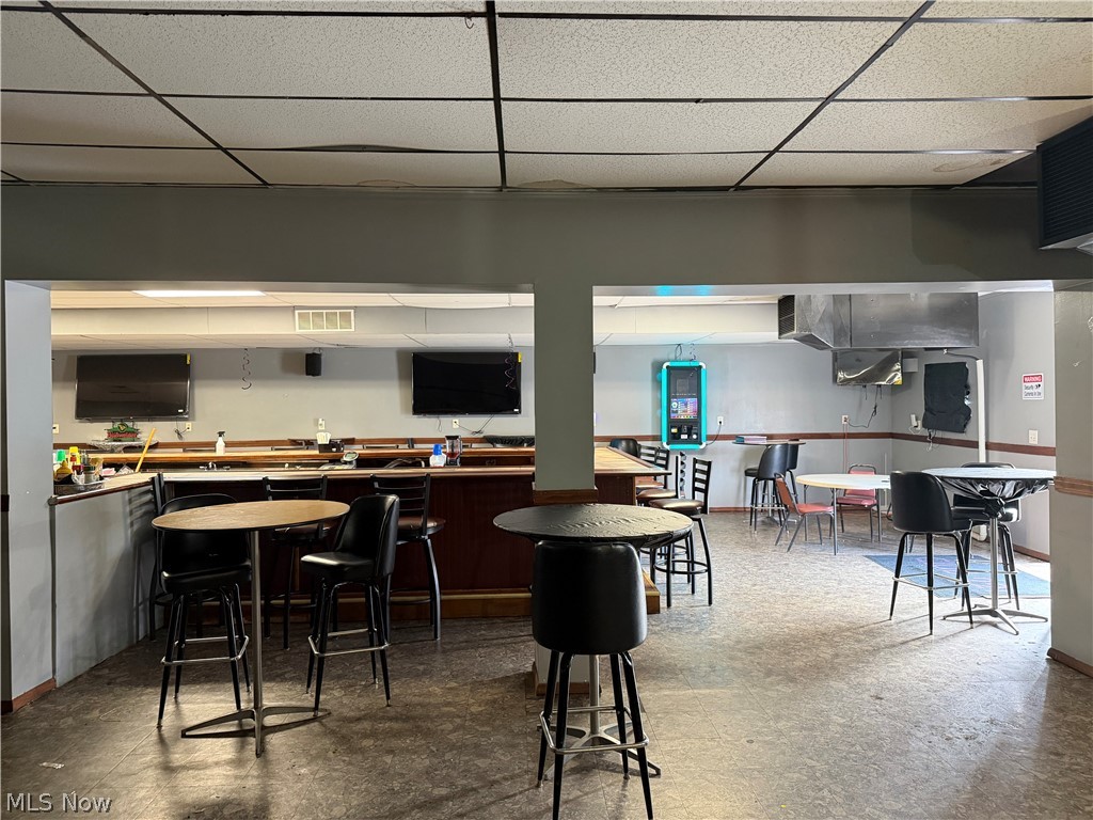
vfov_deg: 56.8
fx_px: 758
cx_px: 546
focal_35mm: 24
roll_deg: +1.8
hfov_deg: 71.6
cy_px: 410
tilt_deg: +0.6
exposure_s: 1/60
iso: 500
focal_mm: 6.76
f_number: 1.78
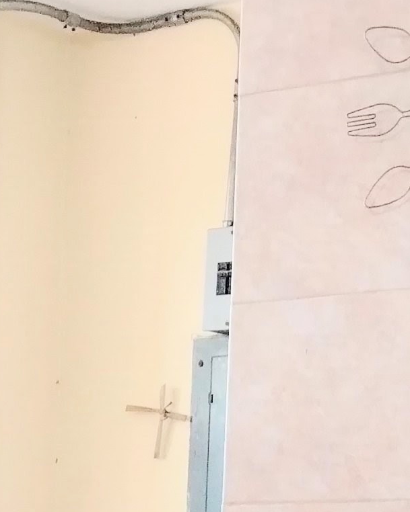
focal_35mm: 123
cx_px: -83
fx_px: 1867
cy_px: 947
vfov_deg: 13.8
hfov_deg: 12.2
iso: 713
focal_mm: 5.25
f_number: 1.75
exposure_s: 1/33.3
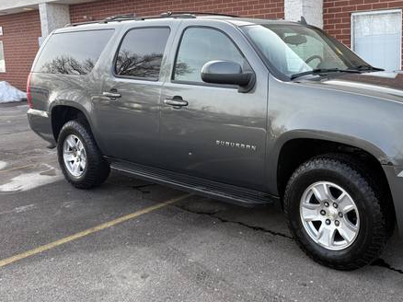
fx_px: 442
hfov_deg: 48.0
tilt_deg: -5.9
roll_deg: +2.1
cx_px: 277
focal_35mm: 38
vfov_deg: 37.4
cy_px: 110
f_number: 1.6
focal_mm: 5.96
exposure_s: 1/373
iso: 50
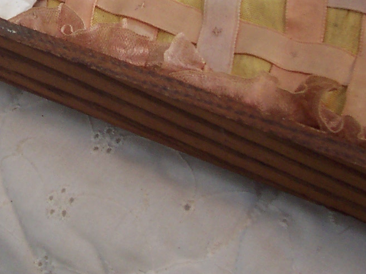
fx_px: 983
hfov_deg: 20.8
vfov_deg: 15.5
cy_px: -13
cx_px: 69
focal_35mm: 93
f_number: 2.8
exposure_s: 1/30
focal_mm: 5.6
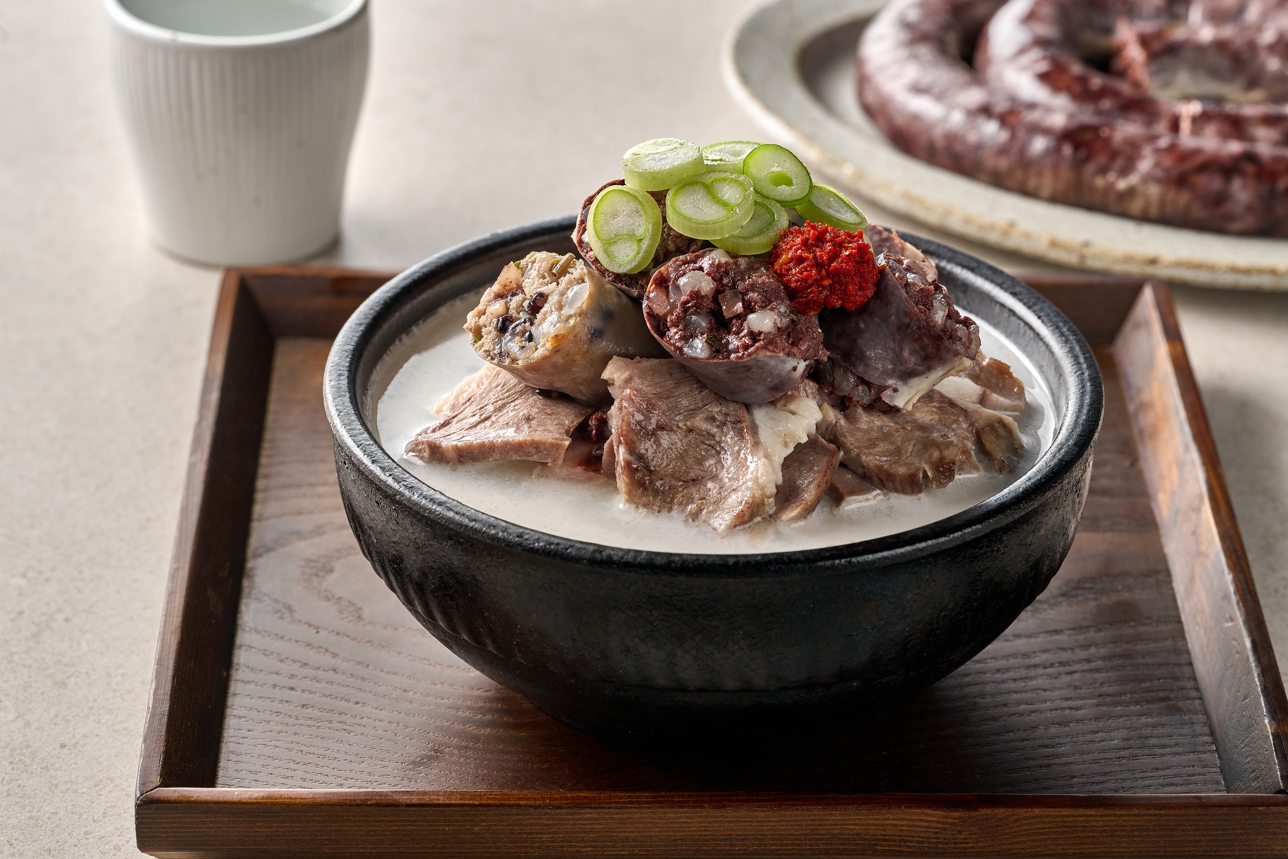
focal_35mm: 105
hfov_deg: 19.5
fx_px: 3756
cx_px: 644
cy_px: 430
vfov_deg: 13.0
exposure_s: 1/160
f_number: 11
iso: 100
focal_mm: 105
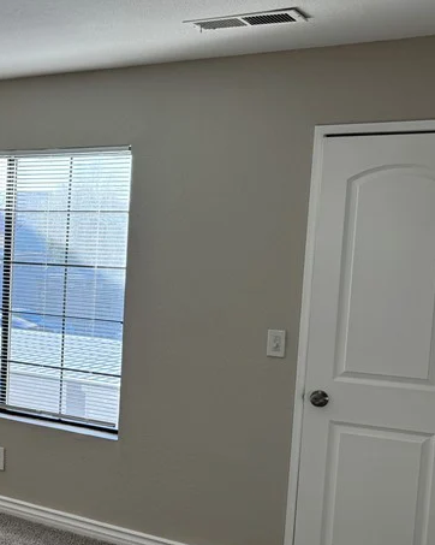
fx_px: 853
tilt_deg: -8.5
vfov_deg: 35.3
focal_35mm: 53
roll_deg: -1.3
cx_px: -79
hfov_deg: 25.8
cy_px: 327
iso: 80
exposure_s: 1/202
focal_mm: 6.76
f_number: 1.78
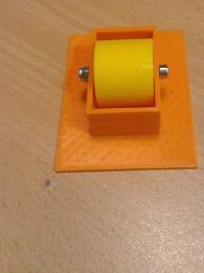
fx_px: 377
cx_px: 136
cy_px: 78
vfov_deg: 38.9
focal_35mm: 48
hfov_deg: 30.0
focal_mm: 3.3
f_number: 2.4
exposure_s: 1/25
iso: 50
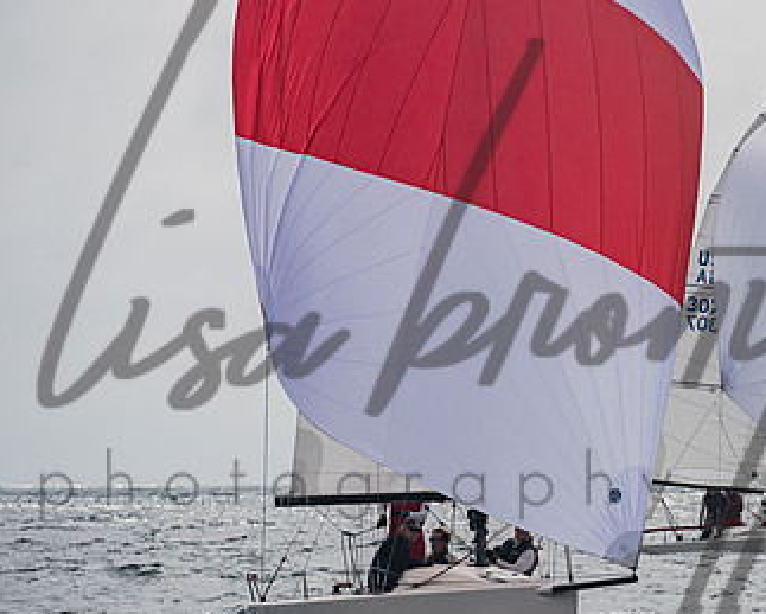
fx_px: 9145
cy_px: 356
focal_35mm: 403
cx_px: 576
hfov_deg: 4.8
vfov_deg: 3.8
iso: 250
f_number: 6.3
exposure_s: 1/1600
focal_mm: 200
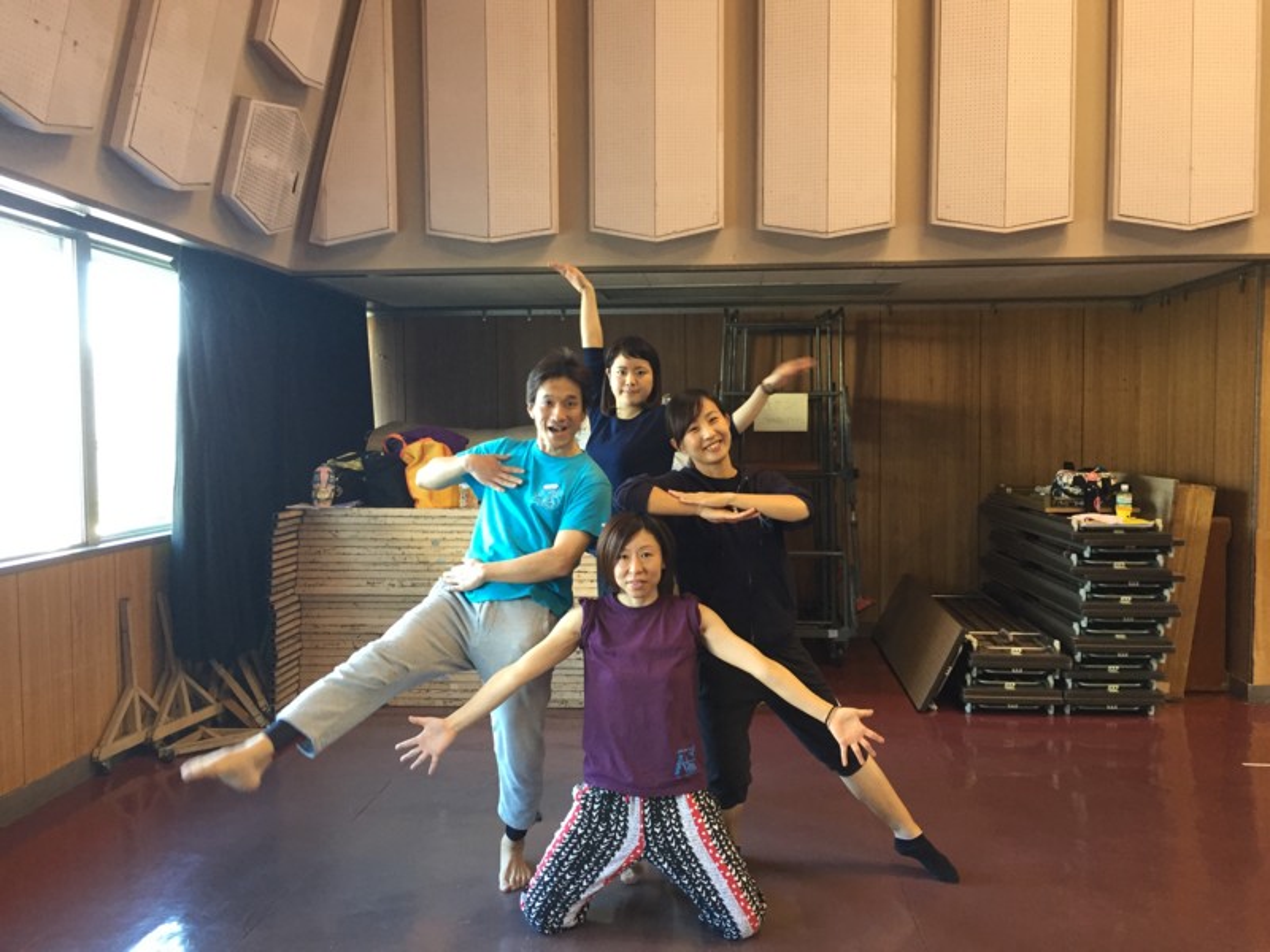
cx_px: 635
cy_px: 476
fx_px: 1064
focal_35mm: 29
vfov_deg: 48.2
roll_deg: +0.5
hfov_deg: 61.7
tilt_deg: -3.1
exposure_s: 1/30
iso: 125
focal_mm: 4.15
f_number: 2.2
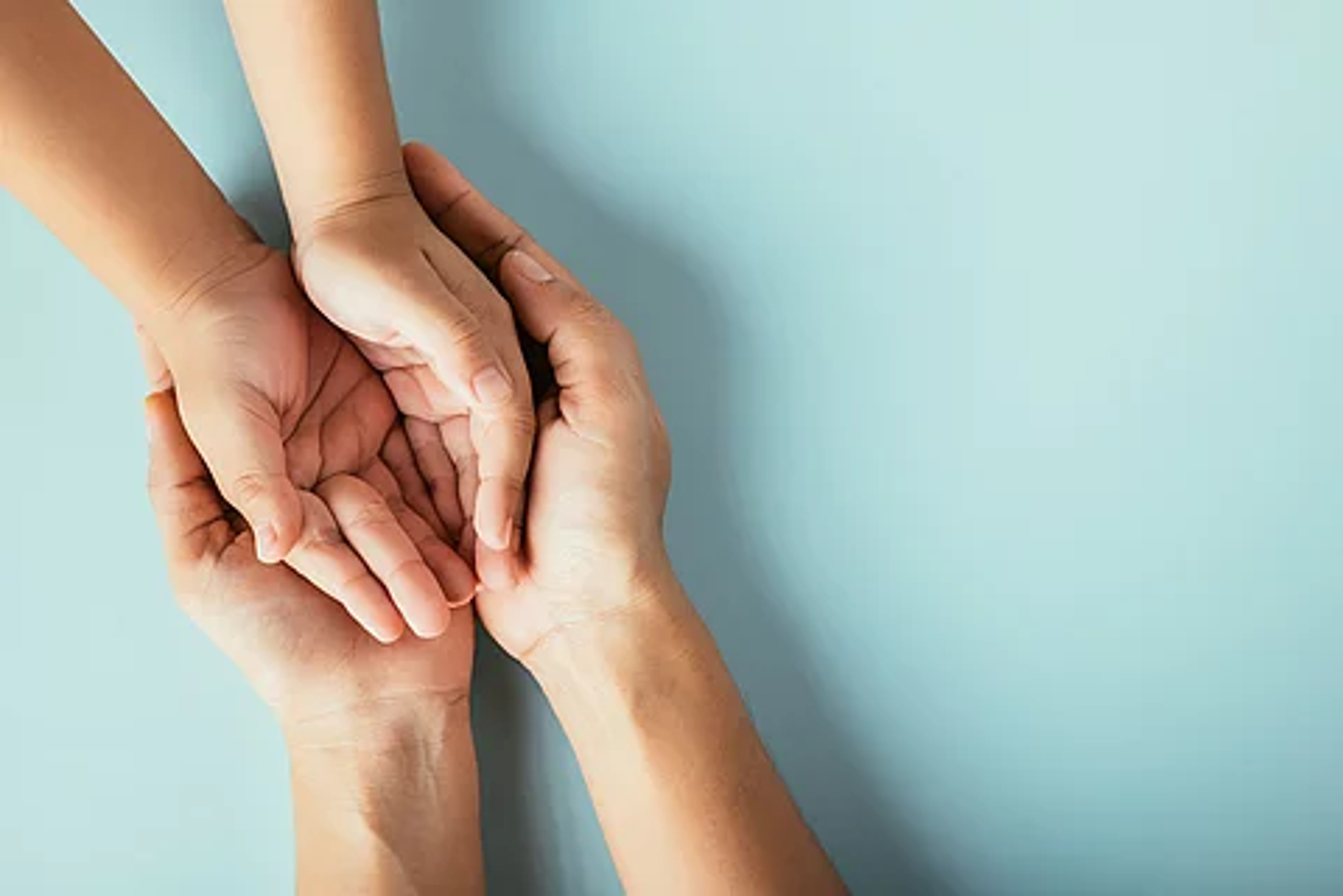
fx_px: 2014
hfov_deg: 36.9
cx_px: 672
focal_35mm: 54
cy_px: 448
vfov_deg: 25.1
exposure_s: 1/160
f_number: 9
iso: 125
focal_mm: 54
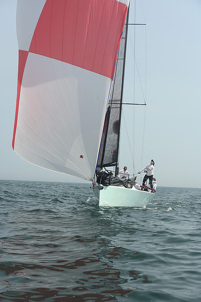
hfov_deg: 19.5
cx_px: 100
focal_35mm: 70
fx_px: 586
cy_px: 151
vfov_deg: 28.8
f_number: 8
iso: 320
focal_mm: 70
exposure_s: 1/1250
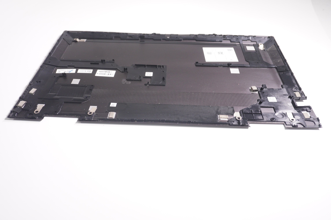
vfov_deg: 41.6
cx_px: 166
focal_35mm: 32
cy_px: 110
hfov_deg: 59.5
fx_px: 289
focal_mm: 21
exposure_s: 1/160
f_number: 5
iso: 640
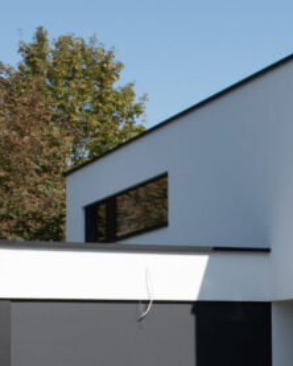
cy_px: 257
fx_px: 1126
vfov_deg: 18.4
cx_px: 284
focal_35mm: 104
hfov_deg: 14.6
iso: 100
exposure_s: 1/200
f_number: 10
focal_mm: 20
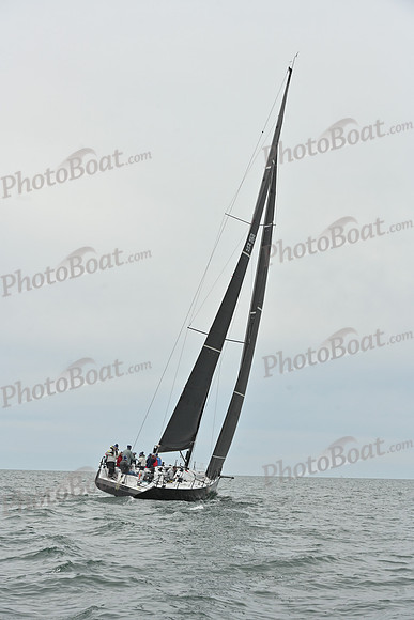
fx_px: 1207
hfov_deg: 19.5
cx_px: 207
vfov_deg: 28.8
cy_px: 310
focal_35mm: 70
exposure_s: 1/1250
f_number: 7.1
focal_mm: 70
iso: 320
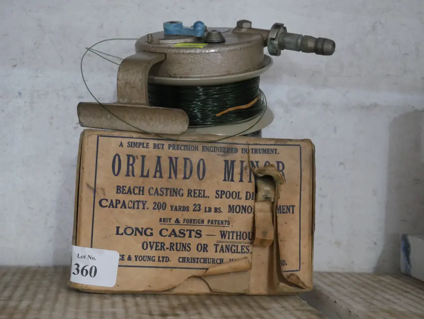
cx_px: 212
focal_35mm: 56
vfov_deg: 26.1
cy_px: 160
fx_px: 686
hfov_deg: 34.3
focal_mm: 28
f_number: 5.3
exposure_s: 1/50
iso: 3200
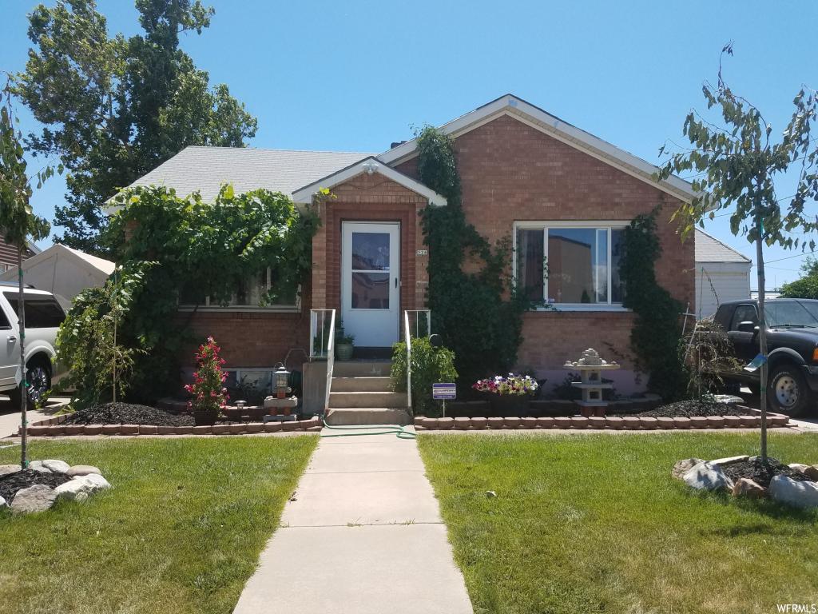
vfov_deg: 53.1
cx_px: 409
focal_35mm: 26
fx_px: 614
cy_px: 307
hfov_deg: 67.3
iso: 40
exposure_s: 1/1608
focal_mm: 4.2
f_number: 1.7
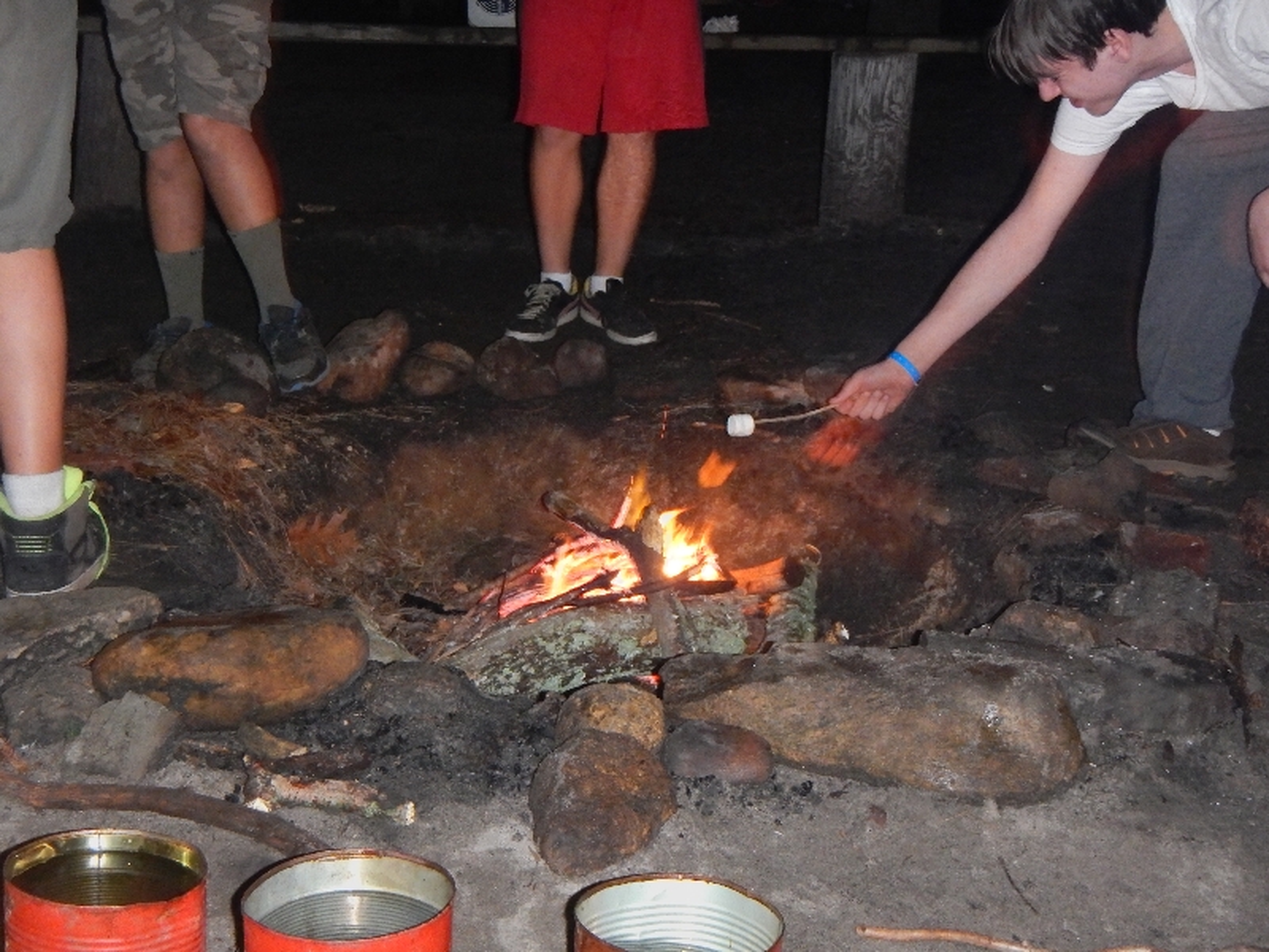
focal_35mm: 55
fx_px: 2016
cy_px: 476
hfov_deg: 34.9
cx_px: 634
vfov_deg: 26.6
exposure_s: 1/30
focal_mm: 9.9
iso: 1250
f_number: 4.1
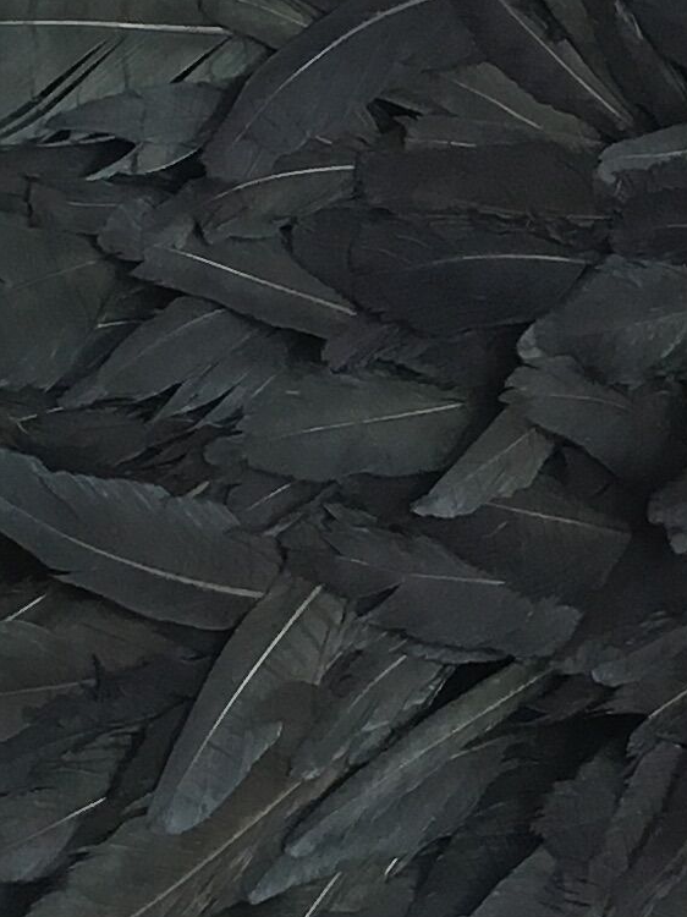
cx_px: 887
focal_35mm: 156
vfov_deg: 12.7
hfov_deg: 9.3
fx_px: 4130
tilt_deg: +1.3
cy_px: 504
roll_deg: +1.3
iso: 32
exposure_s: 1/33
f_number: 2.2
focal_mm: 4.15
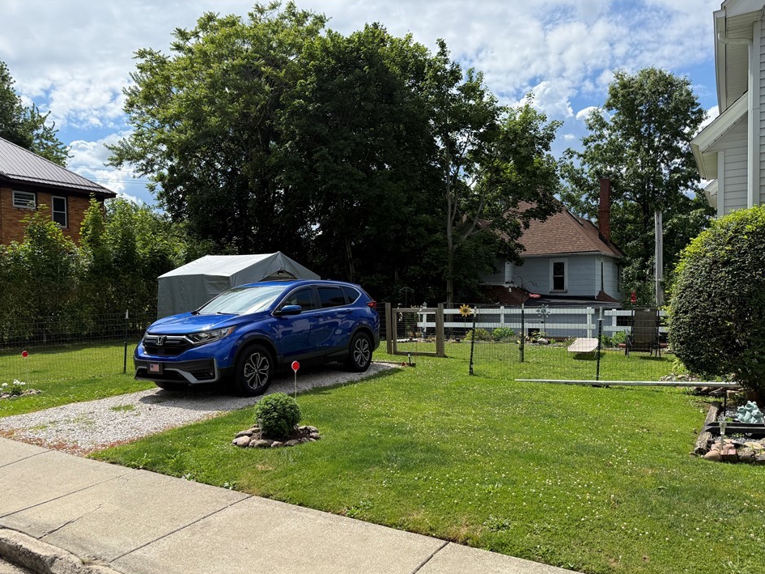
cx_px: 352
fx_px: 575
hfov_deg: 67.2
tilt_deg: -1.2
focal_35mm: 26
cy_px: 309
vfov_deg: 53.0
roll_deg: +1.3
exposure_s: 1/5319
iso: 100
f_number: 1.78
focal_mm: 6.76
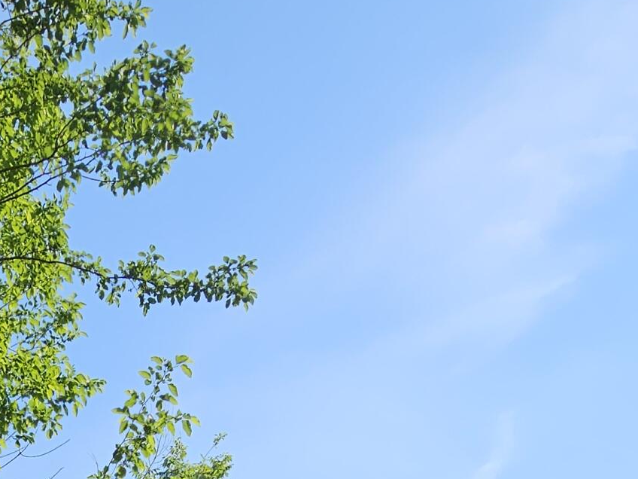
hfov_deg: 36.0
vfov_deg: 22.9
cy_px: 789
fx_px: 848
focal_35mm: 46
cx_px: -37
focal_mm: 2.2
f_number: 2.2
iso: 50
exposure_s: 1/2391
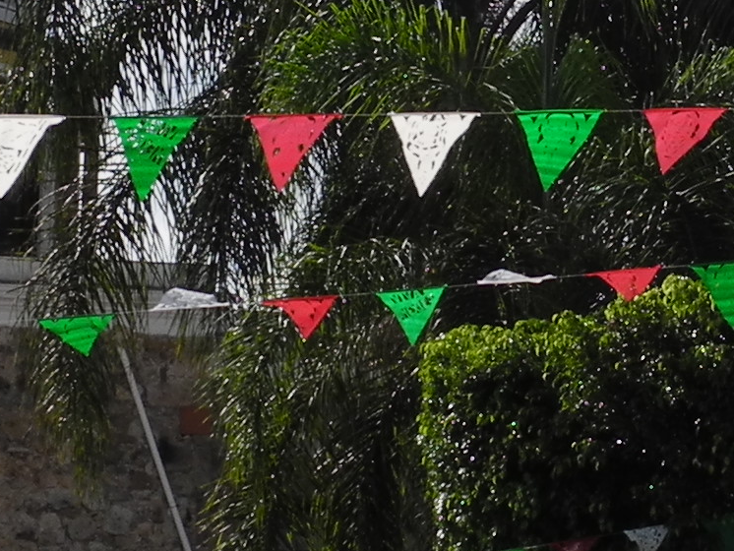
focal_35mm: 220
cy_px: 31
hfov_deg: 8.9
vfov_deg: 6.7
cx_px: 914
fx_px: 4666
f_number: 5
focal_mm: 9.7
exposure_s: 1/838
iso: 100
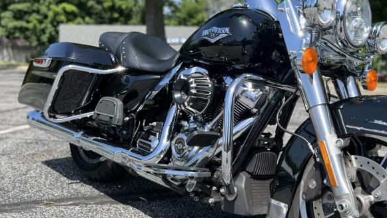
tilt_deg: -8.7
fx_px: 400
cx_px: 260
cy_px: 91
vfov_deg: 30.4
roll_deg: -0.6
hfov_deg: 50.6
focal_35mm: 39
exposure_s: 1/1536
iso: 50
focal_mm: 5.1
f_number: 1.6
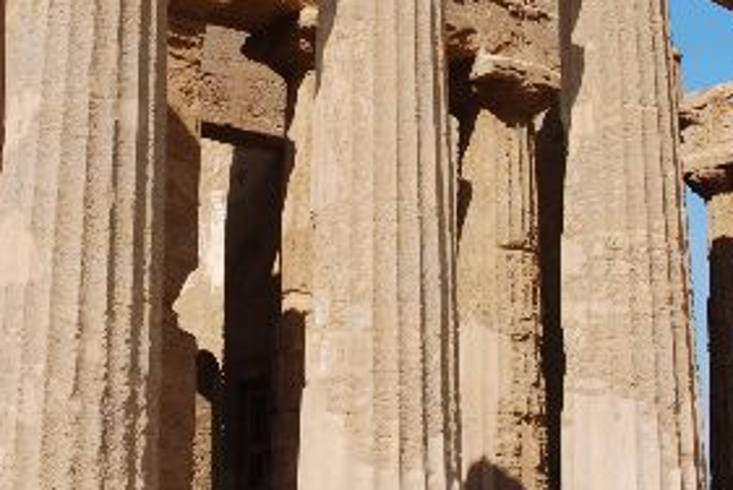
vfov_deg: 17.5
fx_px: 1569
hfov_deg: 26.2
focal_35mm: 77
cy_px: 66
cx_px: 290
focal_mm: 18
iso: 100
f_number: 8
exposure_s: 1/250
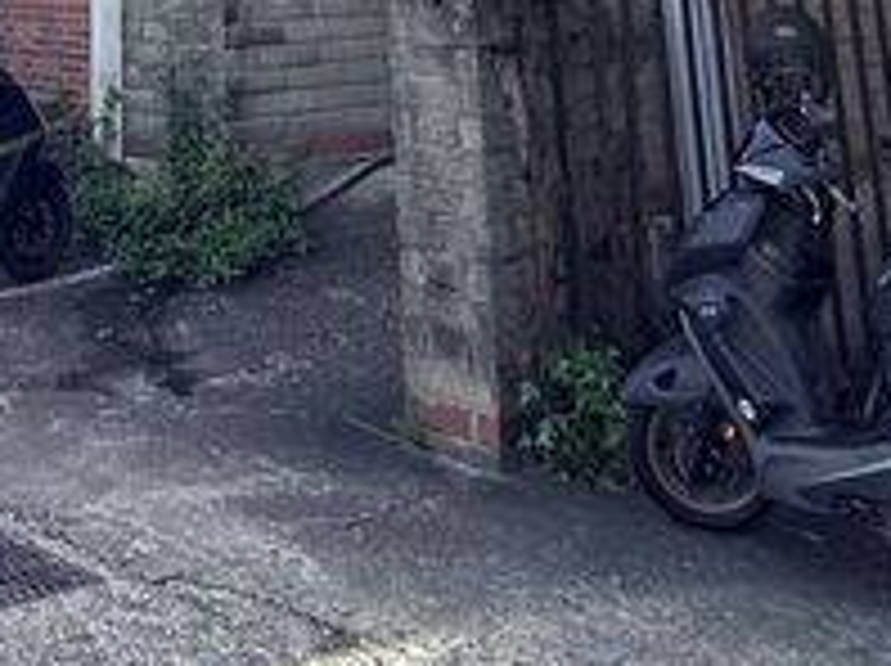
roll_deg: +2.7
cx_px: 198
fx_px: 1748
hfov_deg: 28.1
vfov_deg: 15.7
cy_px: -765
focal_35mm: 68
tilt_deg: +24.8
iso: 40
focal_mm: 2.22
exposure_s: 1/564
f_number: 2.2
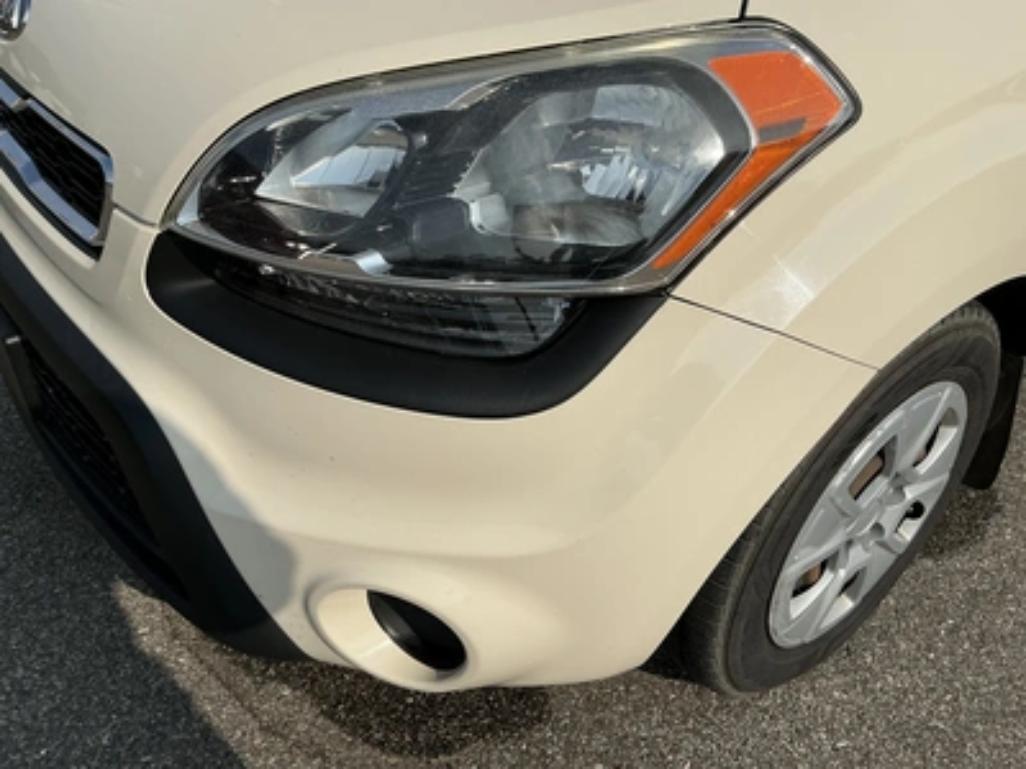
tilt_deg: -37.5
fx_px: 830
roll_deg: -4.9
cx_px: 513
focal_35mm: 28
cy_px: 384
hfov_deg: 63.4
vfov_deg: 49.7
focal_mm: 3
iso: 25
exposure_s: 1/4065
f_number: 1.8
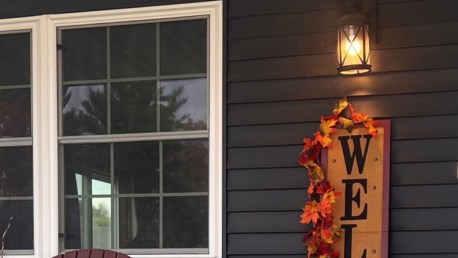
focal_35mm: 80
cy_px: 300
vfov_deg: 14.7
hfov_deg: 26.5
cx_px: 184
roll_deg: -0.2
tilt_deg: -1.7
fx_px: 972
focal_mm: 5.7
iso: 32
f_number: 1.5
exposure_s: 1/138
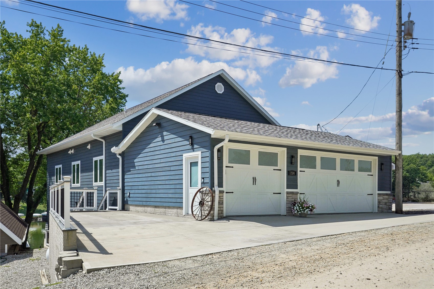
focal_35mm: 33
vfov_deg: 40.0
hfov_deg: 57.2
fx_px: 398
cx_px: 217
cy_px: 144
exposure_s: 1/2000
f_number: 9
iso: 800
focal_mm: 33
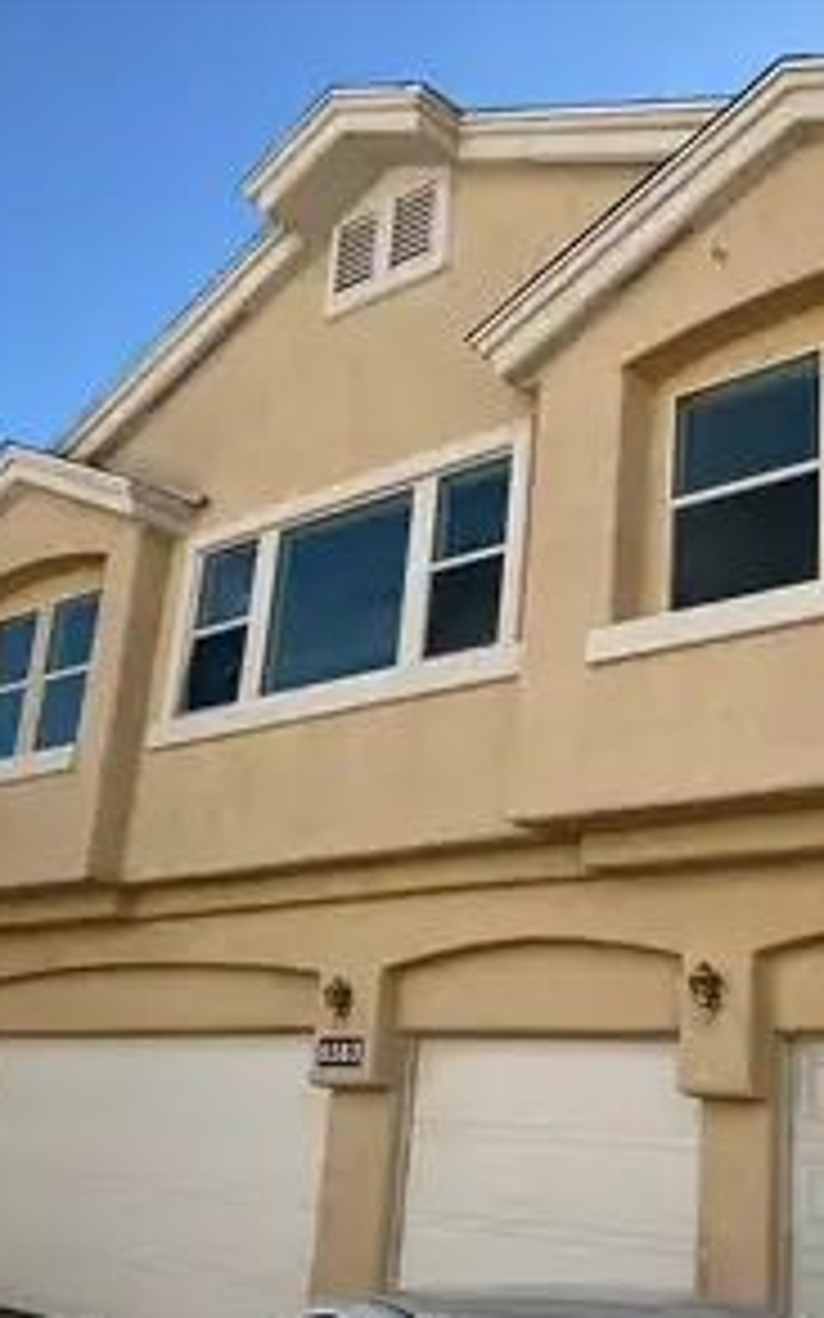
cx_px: 585
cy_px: 657
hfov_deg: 30.2
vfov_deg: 47.2
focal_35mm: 42
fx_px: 1510
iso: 25
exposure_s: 1/1912
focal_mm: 3
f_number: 1.8
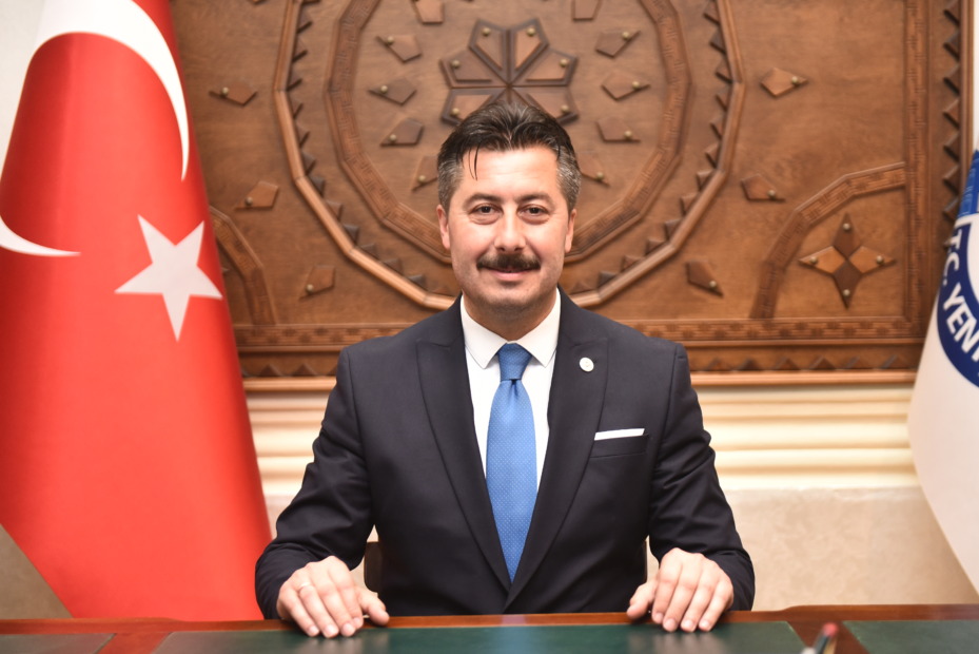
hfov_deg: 32.4
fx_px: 1686
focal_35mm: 62
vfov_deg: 21.9
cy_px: 327
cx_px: 490
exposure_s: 1/125
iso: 2000
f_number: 2.8
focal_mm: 62
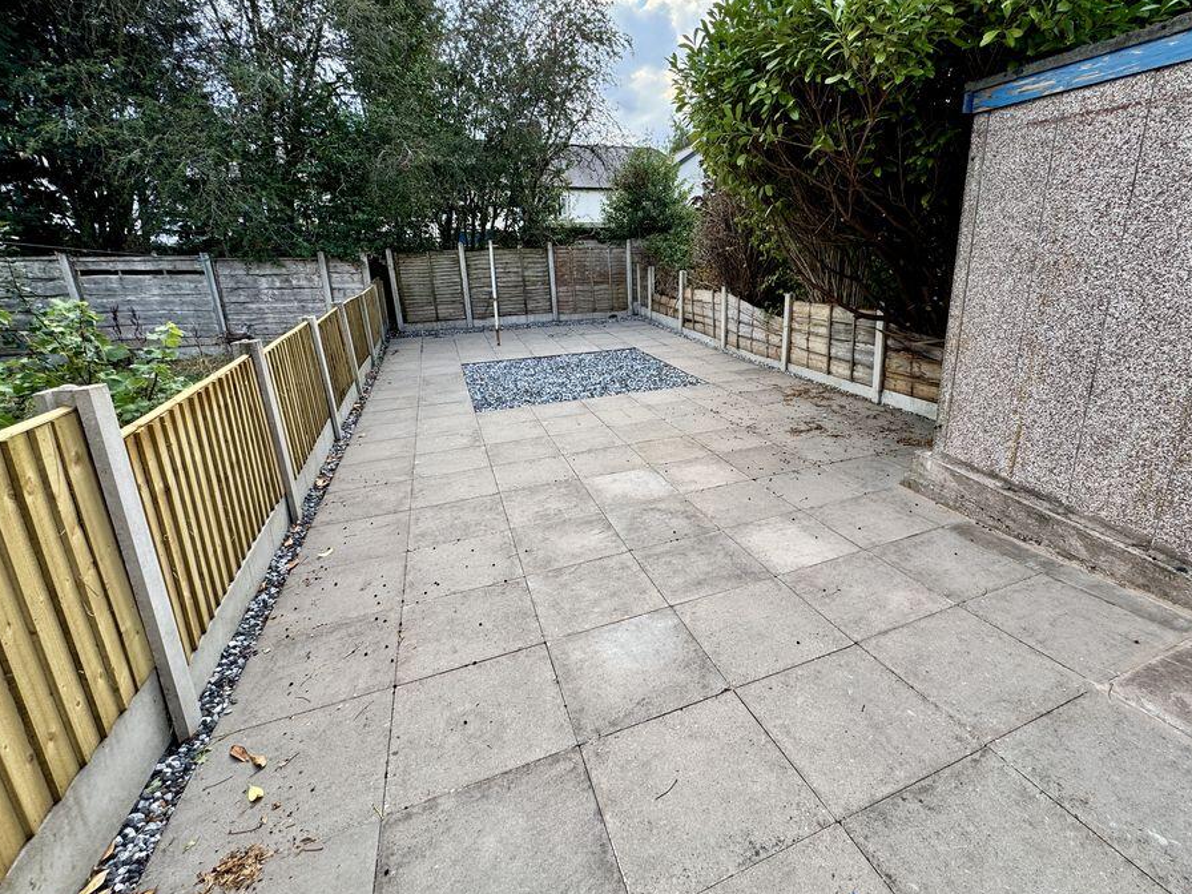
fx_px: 551
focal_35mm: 16
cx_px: 672
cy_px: 396
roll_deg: +1.1
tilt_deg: -16.0
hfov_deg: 94.0
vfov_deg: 77.8
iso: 40
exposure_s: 1/159
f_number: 2.2
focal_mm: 2.22
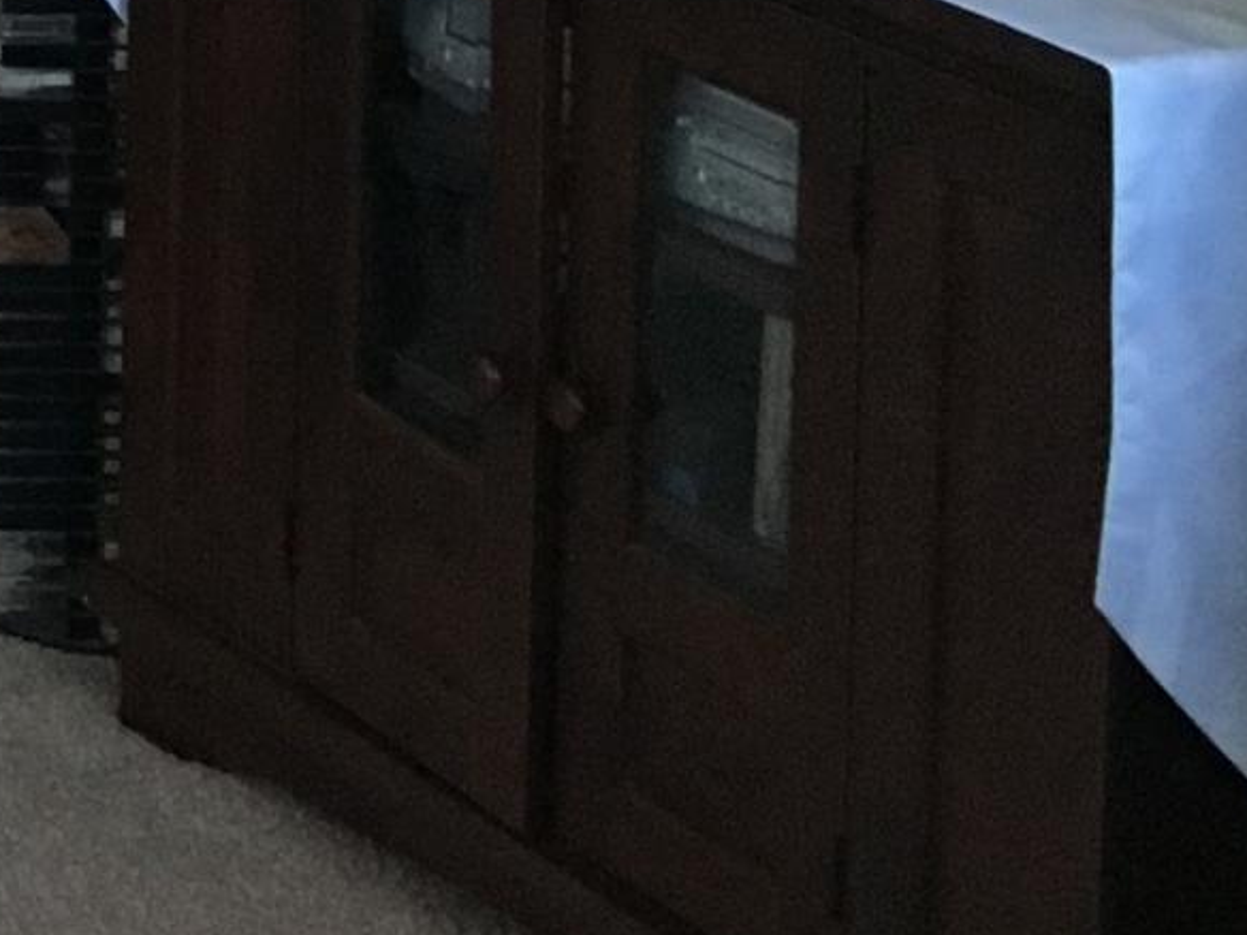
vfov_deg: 8.9
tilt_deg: -2.5
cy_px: -1388
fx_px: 5368
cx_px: -1783
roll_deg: -0.7
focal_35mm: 149
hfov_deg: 11.1
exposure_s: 1/30
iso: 125
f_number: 2.2
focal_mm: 4.15
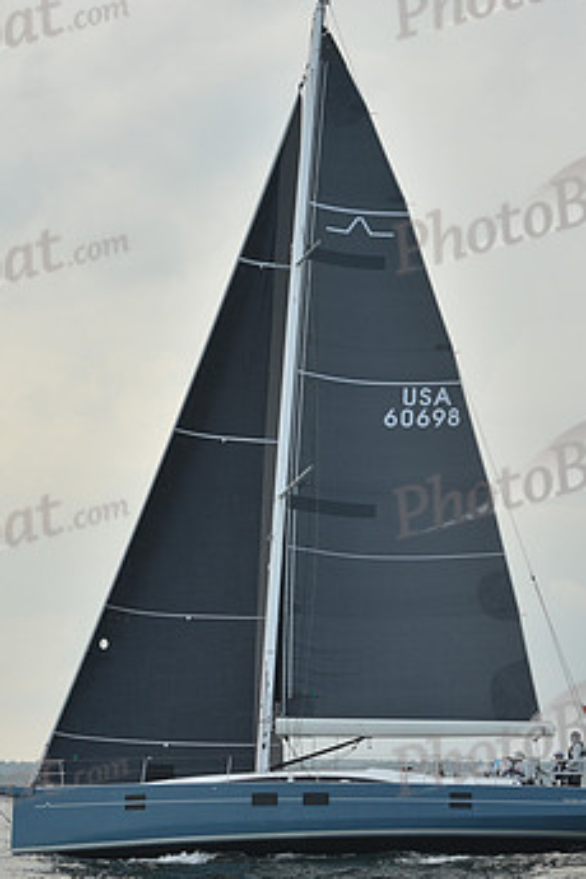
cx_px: 261
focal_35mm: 131
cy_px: 377
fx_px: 3198
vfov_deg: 15.6
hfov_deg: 10.5
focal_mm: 78
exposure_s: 1/800
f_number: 6.3
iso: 250
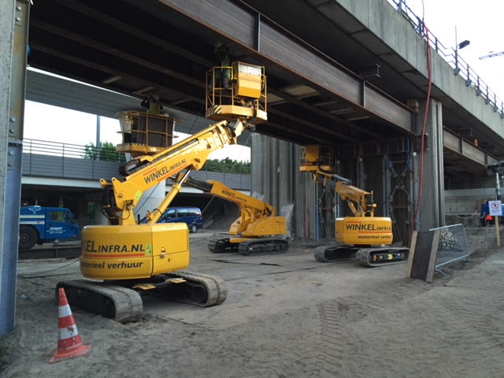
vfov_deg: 48.2
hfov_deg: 61.7
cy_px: 189
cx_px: 252
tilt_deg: +2.7
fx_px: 422
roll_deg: -0.9
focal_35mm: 29
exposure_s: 1/30
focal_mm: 4.15
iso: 200
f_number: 2.2
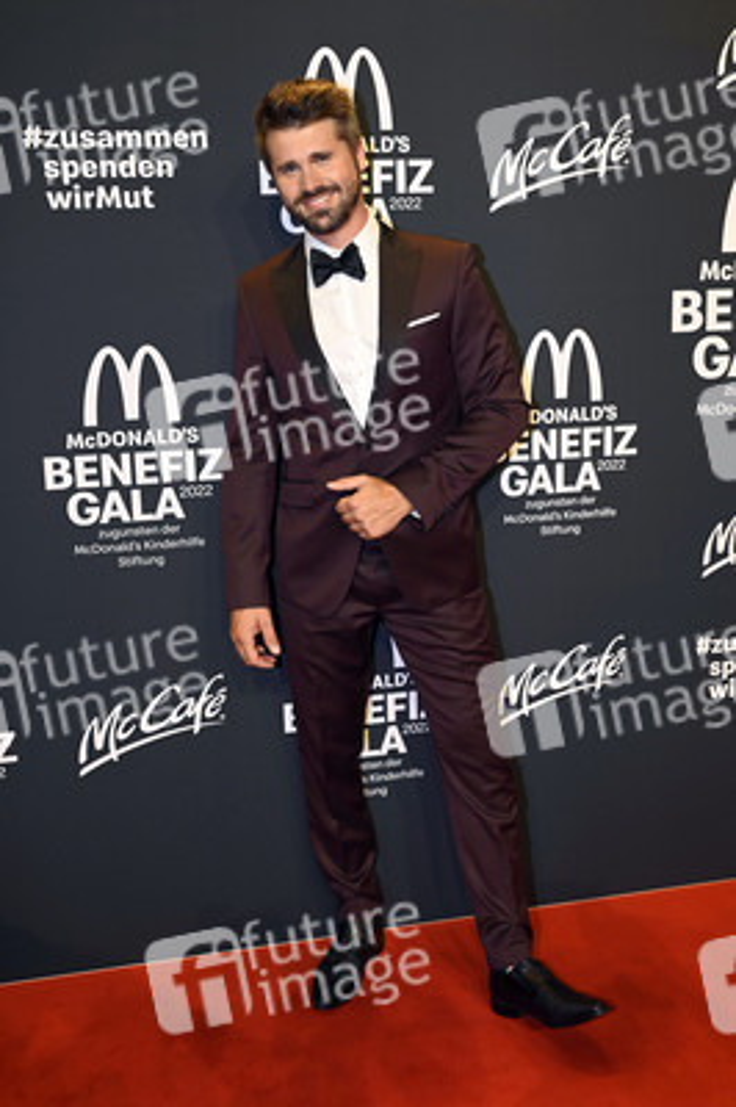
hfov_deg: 35.0
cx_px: 368
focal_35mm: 38
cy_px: 554
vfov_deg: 50.7
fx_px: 1167
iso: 500
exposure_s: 1/60
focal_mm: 38
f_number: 6.3
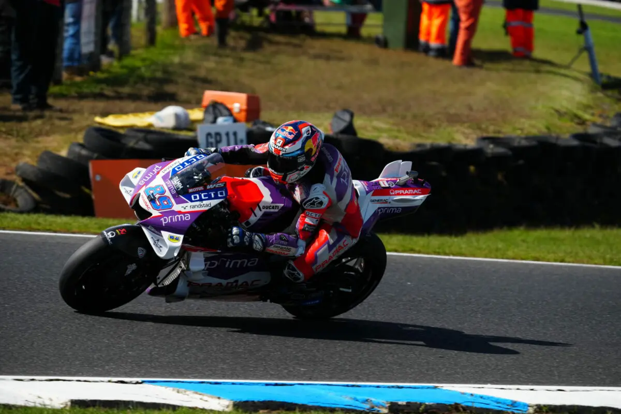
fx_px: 6399
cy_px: 207
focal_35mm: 371
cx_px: 310
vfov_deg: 3.7
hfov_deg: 5.6
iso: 640
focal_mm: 371
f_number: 8
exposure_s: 1/2000
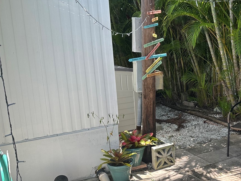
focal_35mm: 44
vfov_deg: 32.9
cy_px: 99
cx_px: 218
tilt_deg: -10.4
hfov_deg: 39.7
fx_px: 306
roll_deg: +0.7
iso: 80
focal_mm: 6.86
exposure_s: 1/672
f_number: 1.78
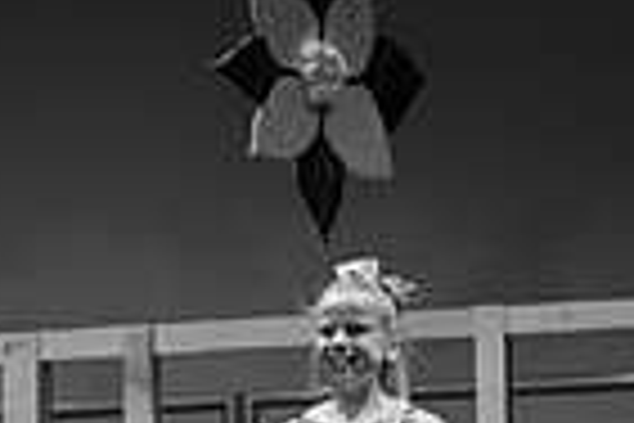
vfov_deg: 3.9
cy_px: 796
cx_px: -281
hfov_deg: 5.8
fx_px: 6181
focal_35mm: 351
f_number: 2.8
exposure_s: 1/40
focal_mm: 70
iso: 500
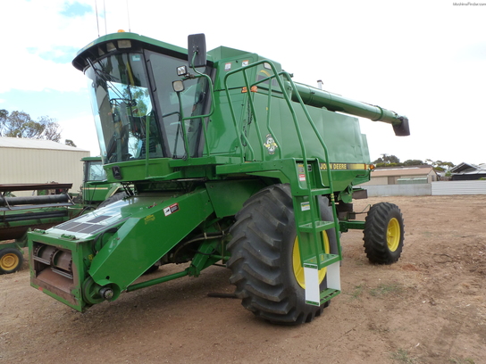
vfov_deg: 56.8
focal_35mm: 24
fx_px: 337
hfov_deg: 71.6
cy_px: 182
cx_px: 243
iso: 160
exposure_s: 1/250
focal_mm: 4.3
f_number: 4
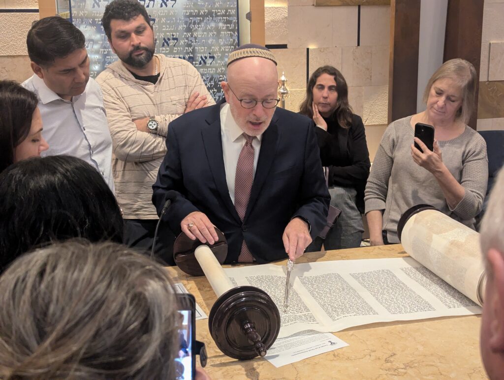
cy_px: 190
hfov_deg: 39.6
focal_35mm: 48
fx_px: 700
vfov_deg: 30.3
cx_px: 252
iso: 865
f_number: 1.85
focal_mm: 6.81
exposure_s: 1/60
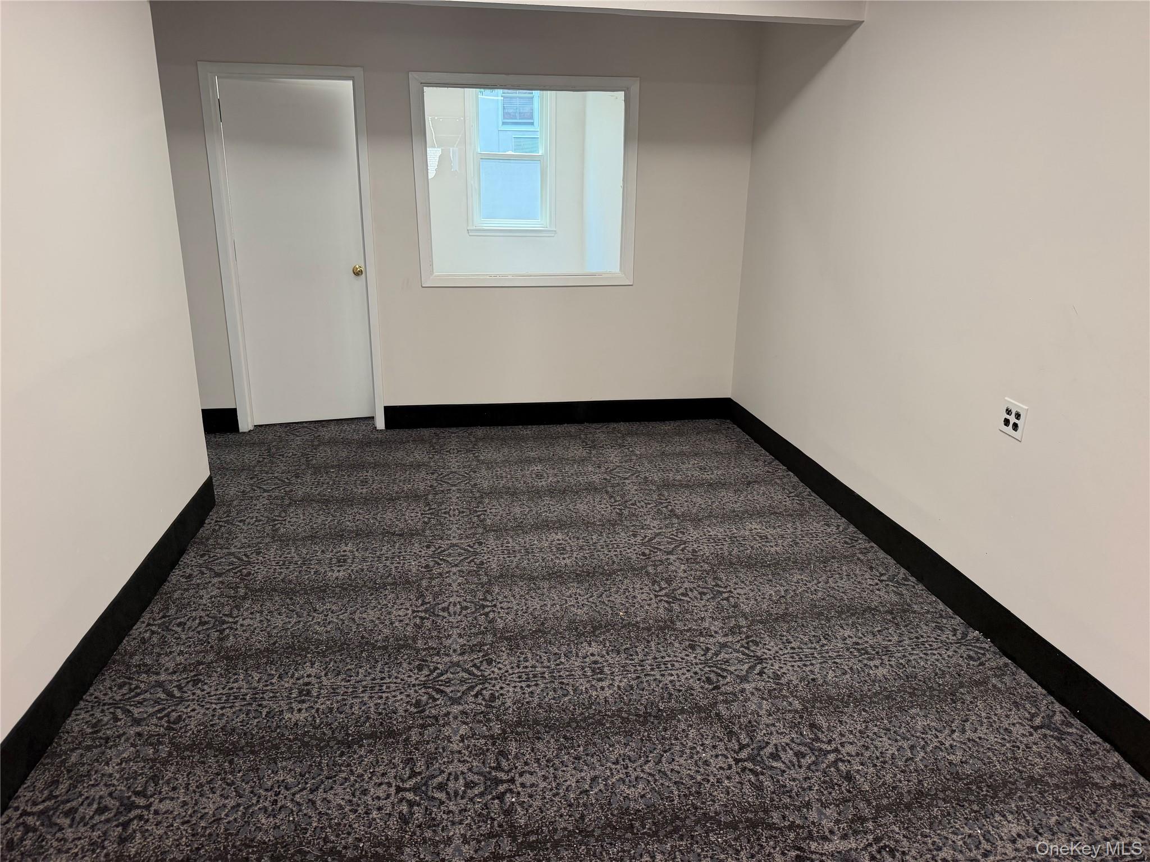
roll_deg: -0.2
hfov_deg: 71.6
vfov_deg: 56.8
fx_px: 797
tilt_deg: -16.6
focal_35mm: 24
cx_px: 575
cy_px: 431
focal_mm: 6.76
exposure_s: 1/121
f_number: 1.78
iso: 160
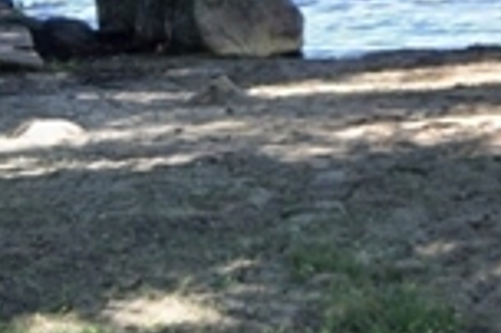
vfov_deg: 6.7
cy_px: -150
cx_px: 752
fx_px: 2808
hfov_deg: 9.9
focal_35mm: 202
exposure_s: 1/250
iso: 320
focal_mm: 20
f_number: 8
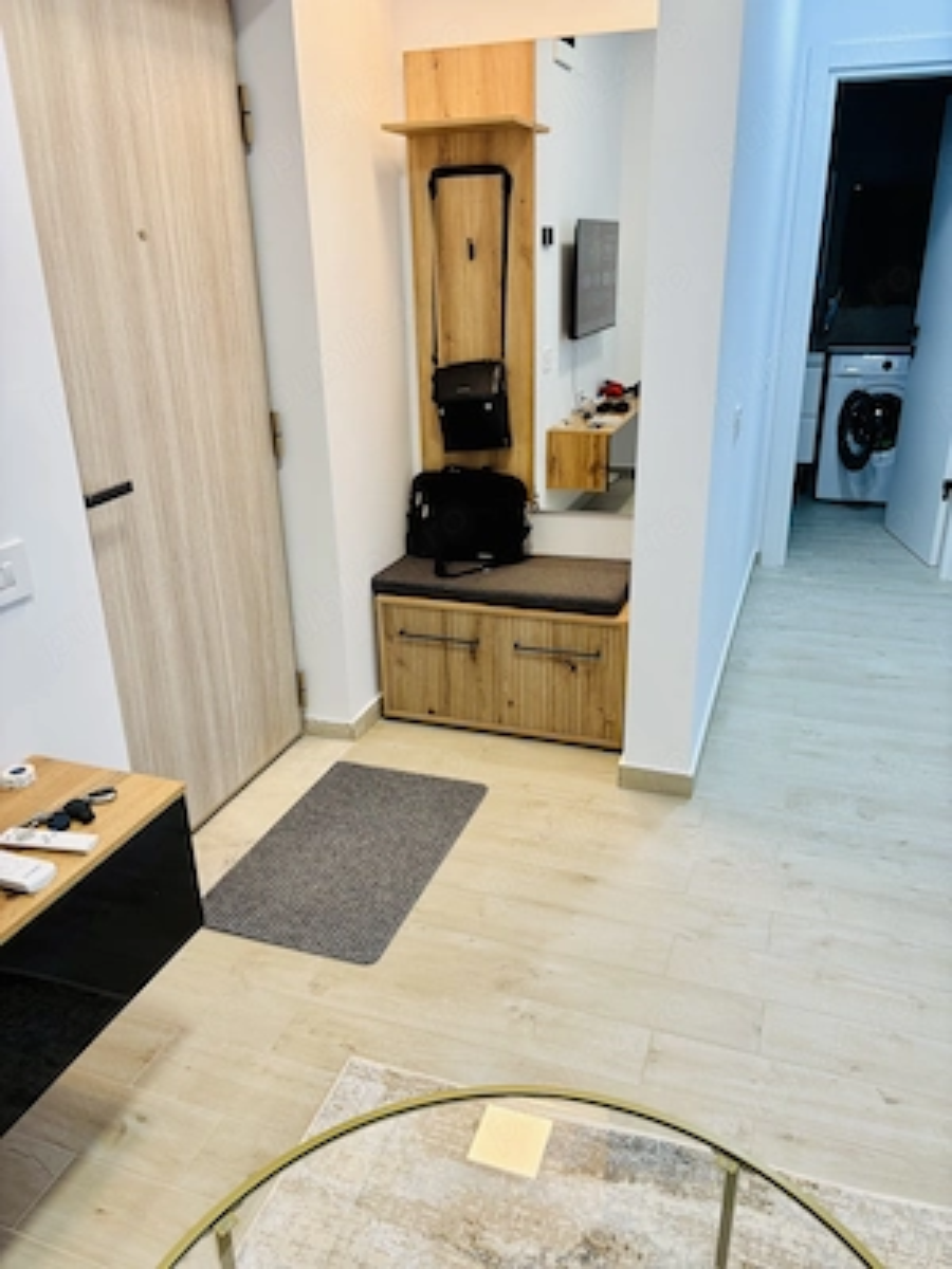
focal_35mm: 26
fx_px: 953
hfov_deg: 53.1
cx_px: 476
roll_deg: +0.1
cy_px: 634
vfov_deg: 67.3
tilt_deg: -22.1
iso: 50
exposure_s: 1/75
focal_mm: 5.96
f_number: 1.6
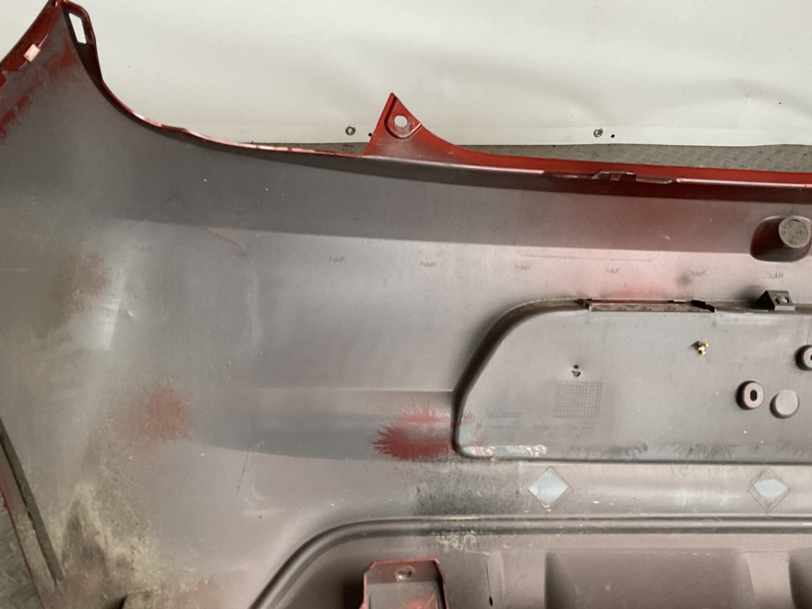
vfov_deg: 35.9
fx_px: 938
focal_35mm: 40
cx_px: 379
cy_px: 348
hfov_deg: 46.8
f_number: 1.8
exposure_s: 1/50
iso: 100
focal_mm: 3
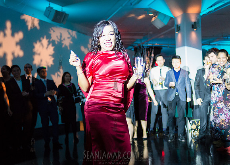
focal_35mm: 44
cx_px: 109
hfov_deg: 43.5
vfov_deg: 31.9
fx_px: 288
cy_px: 99
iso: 3200
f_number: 2
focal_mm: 35
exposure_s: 1/500
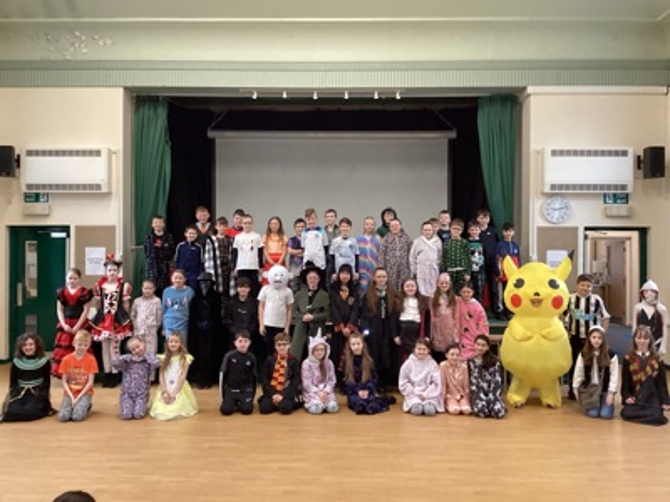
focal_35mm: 31
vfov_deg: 45.4
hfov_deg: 58.4
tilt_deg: +0.0
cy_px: 251
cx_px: 335
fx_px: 600
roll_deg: +0.0
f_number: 2.4
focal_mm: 3.3
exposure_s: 1/50
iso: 320
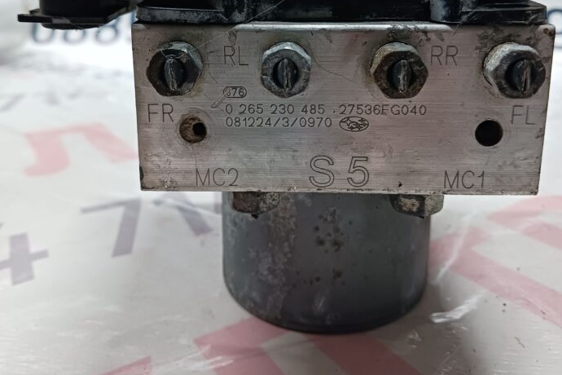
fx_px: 593
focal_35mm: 38
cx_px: 279
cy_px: 71
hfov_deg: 50.7
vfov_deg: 33.9
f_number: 1.8
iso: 400
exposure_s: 1/20
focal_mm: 4
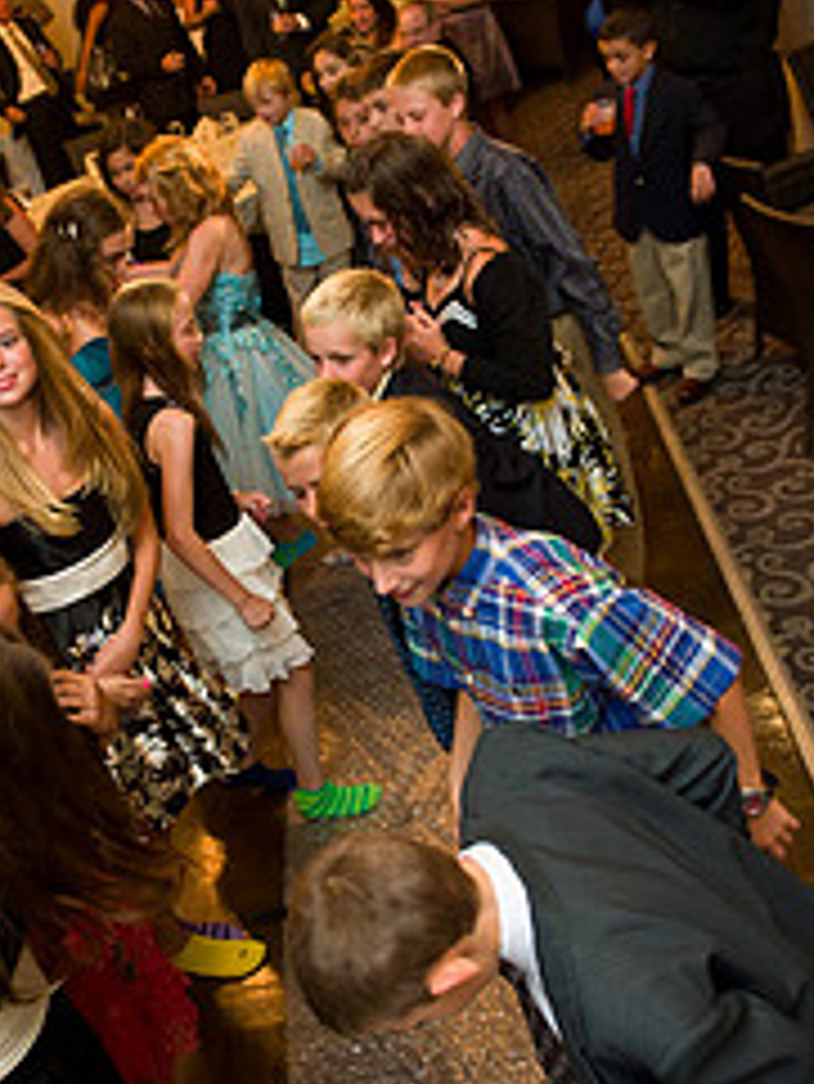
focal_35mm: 43
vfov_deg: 43.8
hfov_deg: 33.1
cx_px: 223
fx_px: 1347
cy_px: 481
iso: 1600
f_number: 3.2
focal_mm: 24
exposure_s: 1/125
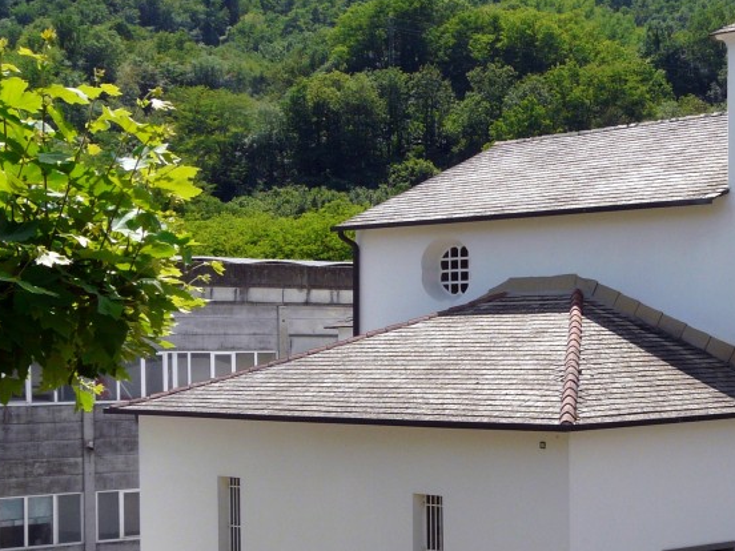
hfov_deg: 24.9
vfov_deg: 19.3
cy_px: 391
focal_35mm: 76
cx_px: 664
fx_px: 1614
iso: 100
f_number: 5.6
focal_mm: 6.7
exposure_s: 1/400
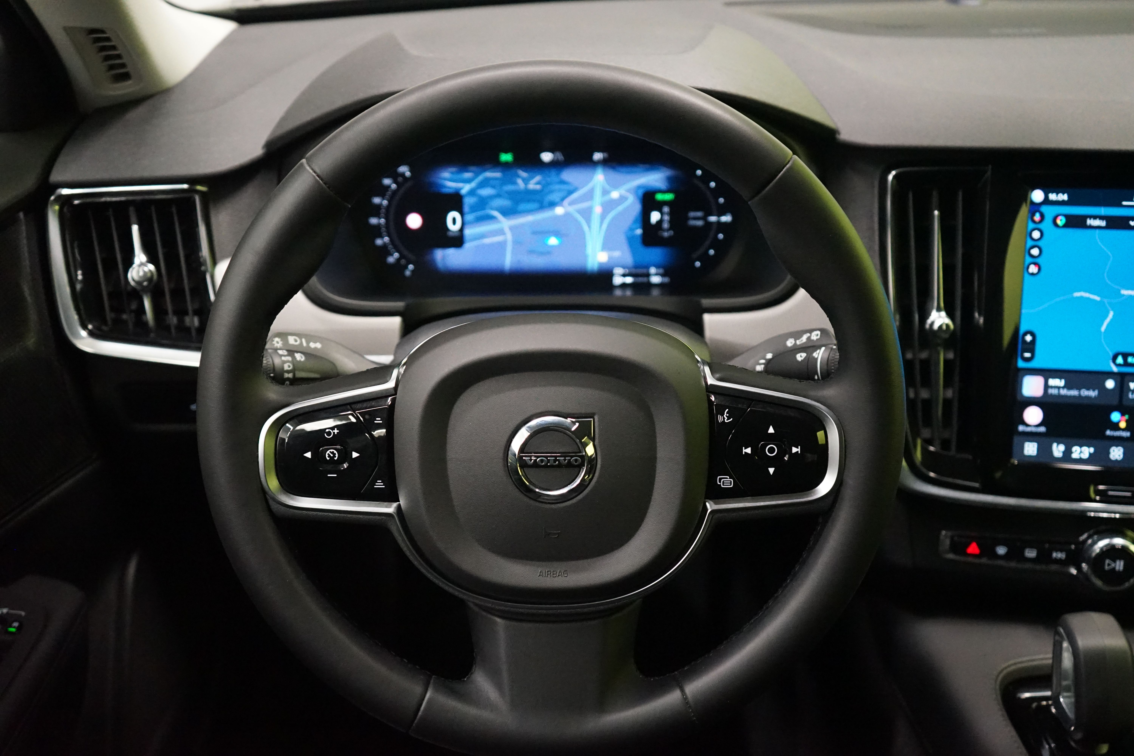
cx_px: 567
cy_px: 378
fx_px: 1165
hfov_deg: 51.9
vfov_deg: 35.9
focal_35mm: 37
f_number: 4
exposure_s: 1/50
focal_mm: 37
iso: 6400
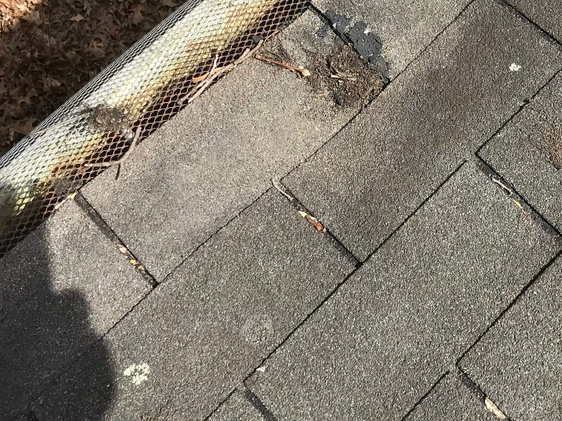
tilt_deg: -74.5
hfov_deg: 32.2
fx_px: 958
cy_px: 84
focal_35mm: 59
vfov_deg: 24.4
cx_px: 407
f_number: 1.8
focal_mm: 3.99
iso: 20
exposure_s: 1/1244
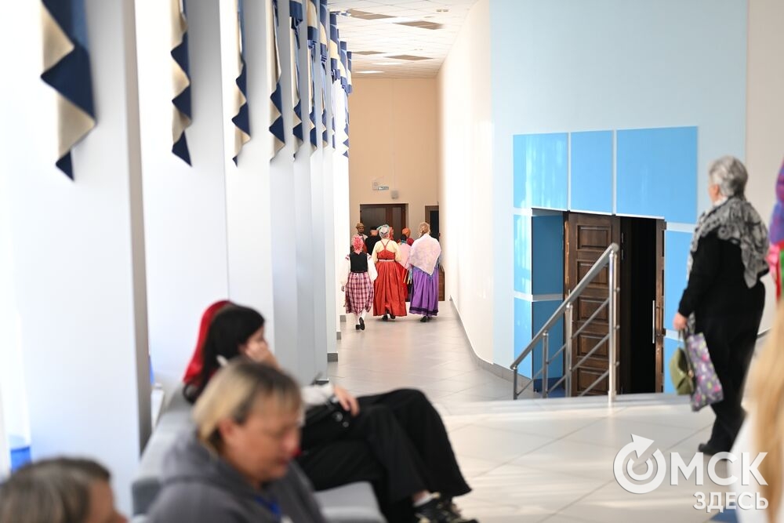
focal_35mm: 50
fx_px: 1089
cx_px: 392
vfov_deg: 27.0
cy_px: 262
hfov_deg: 39.6
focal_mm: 50
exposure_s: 1/500
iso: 320
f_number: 1.8
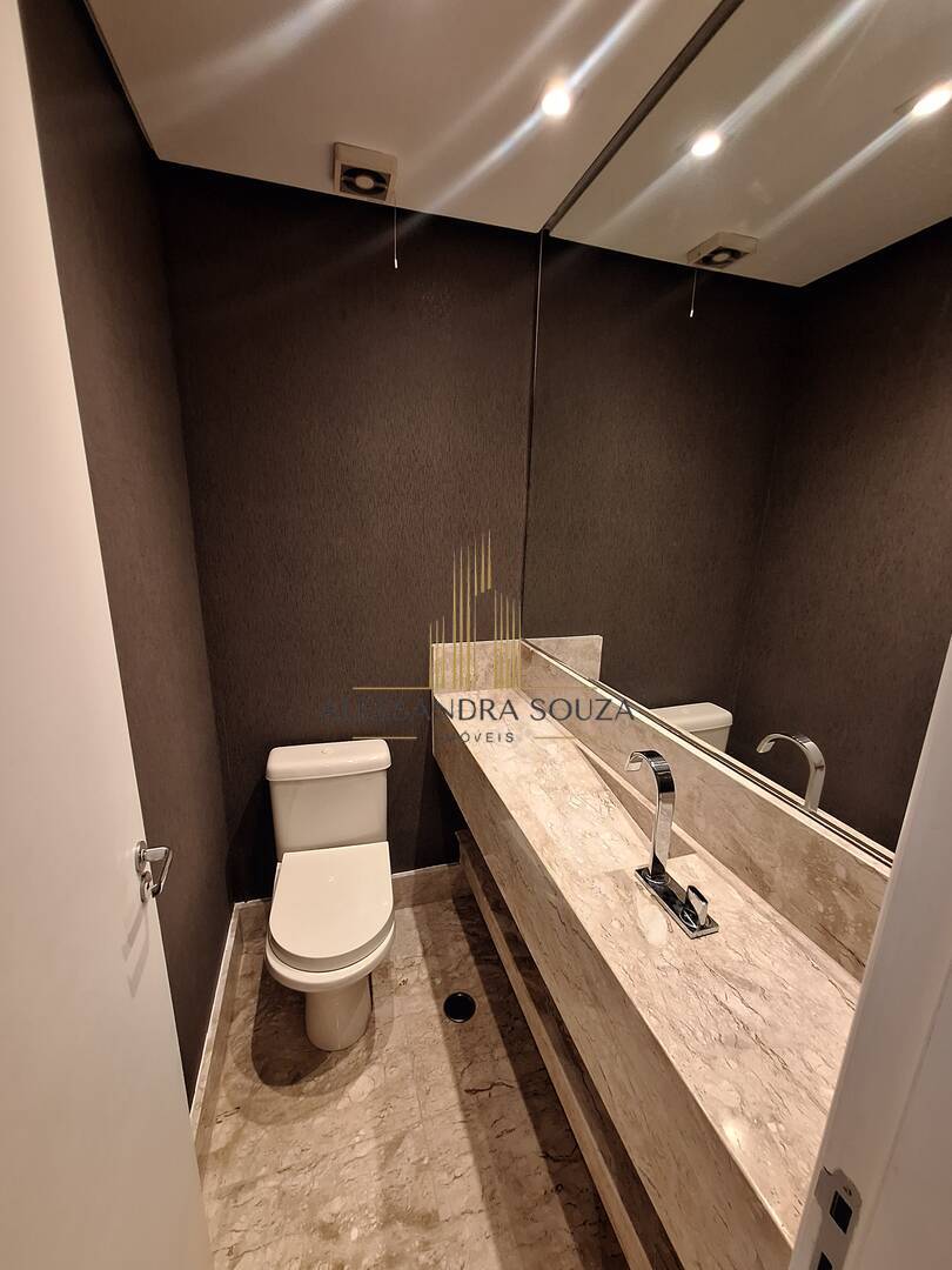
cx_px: 476
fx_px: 477
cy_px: 635
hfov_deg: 89.9
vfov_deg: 106.2
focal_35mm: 13
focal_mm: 1.74
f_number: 2.2
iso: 160
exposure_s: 1/40
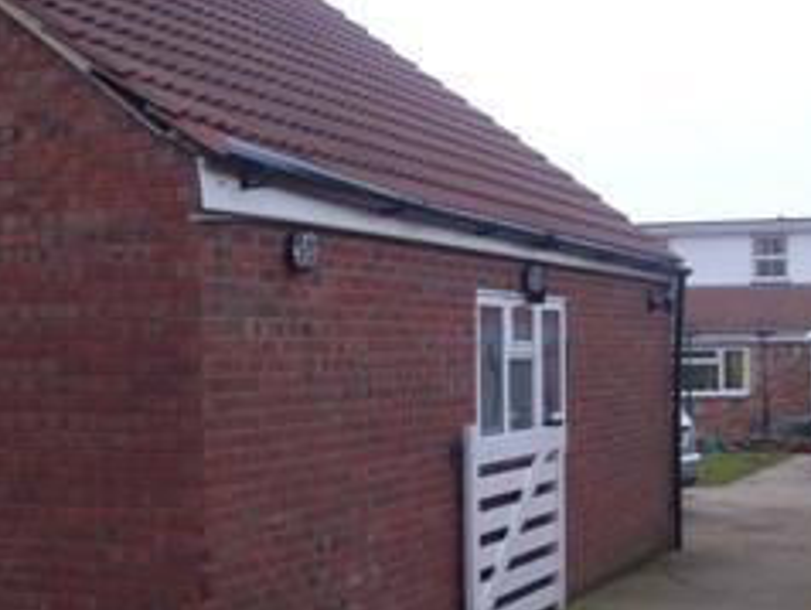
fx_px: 1220
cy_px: 365
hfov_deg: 36.7
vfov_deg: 28.0
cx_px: 450
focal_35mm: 52
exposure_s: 1/30
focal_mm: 6.3
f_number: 3.5
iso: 100
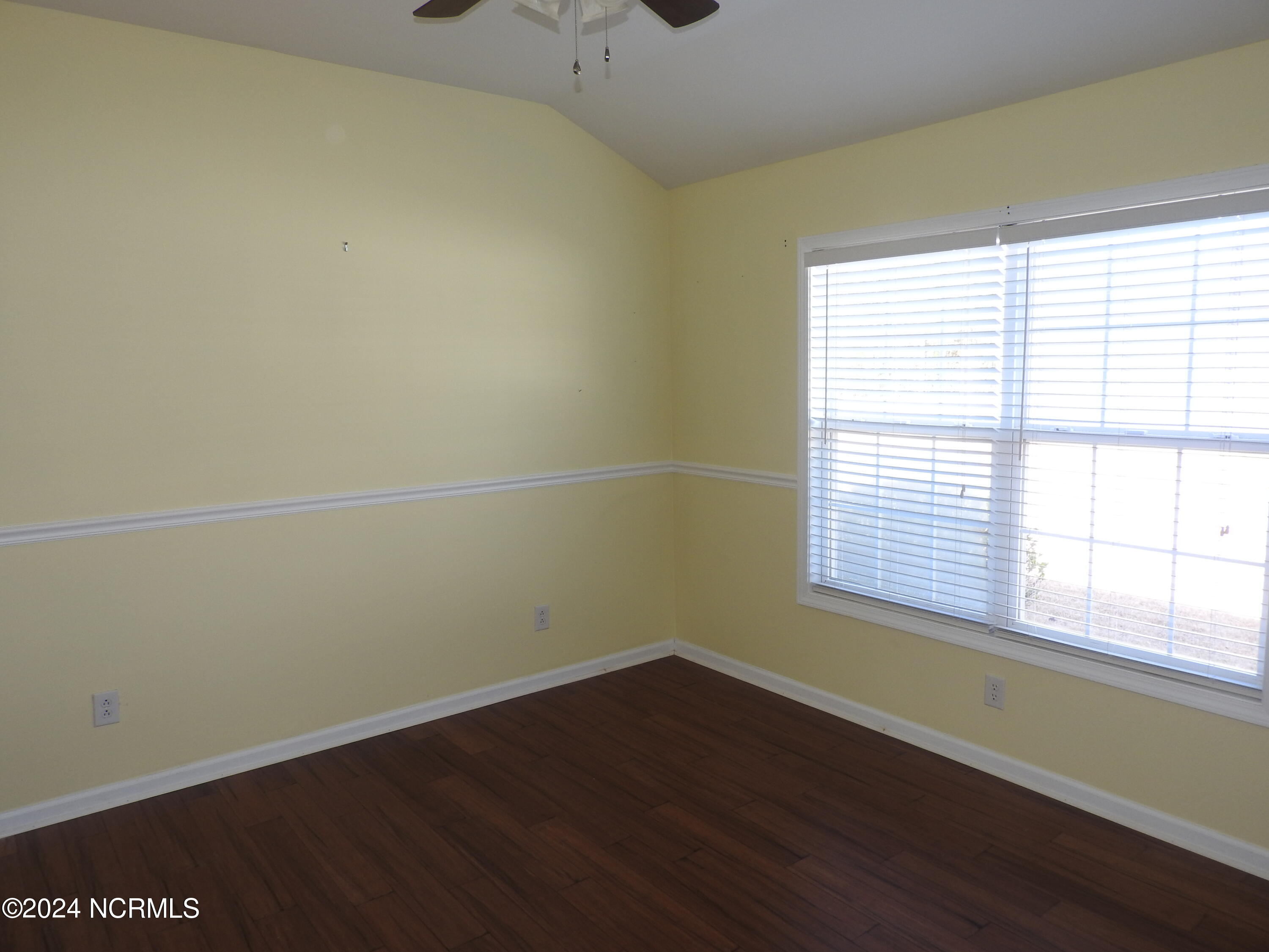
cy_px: 476
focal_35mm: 24
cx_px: 634
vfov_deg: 56.8
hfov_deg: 71.6
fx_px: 880
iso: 100
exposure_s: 1/30
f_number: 3.3
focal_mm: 4.3
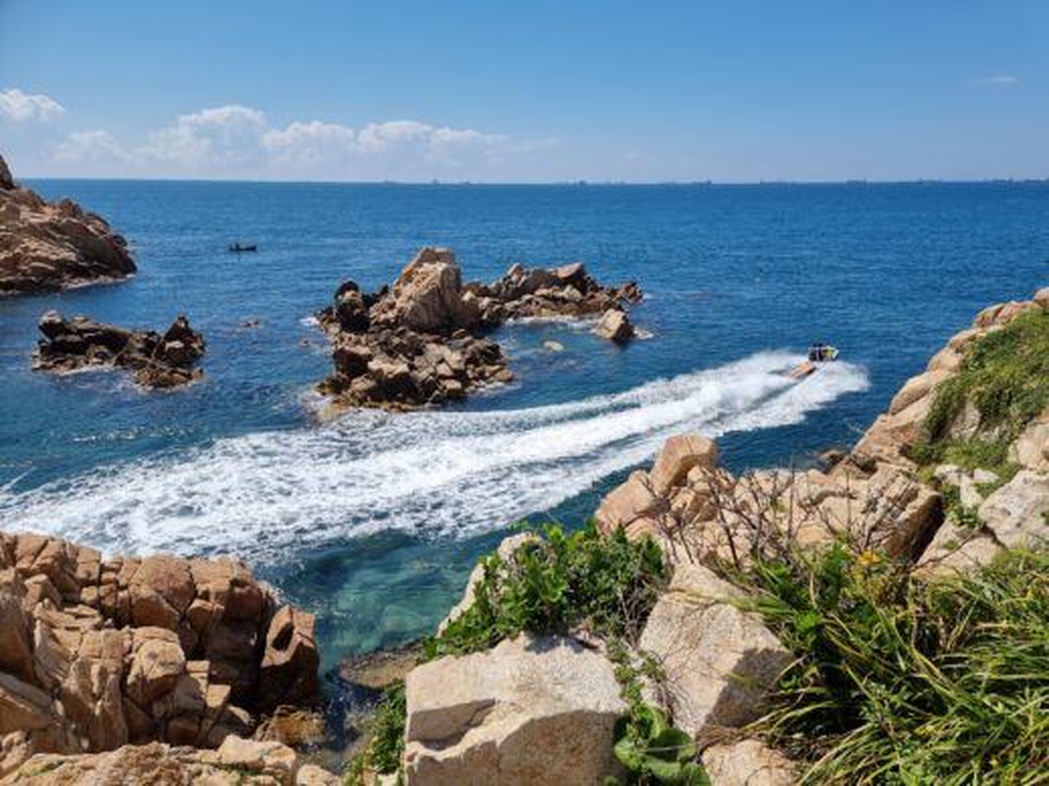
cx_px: 524
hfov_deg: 71.6
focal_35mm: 24
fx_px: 727
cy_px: 393
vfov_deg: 56.8
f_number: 1.8
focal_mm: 6.7
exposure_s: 1/1708
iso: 50
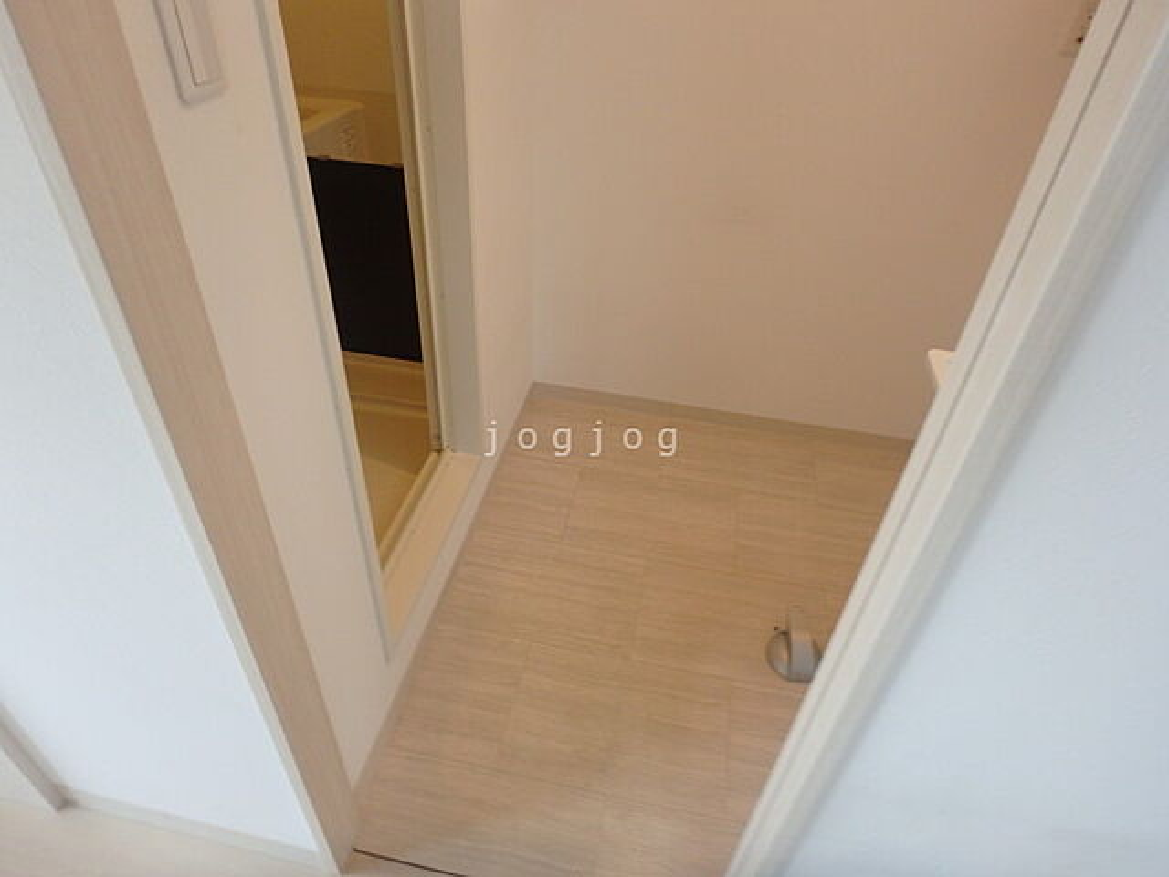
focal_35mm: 21
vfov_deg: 63.4
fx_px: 709
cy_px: 438
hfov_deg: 79.0
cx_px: 584
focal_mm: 3.7
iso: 200
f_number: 3.5
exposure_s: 1/40
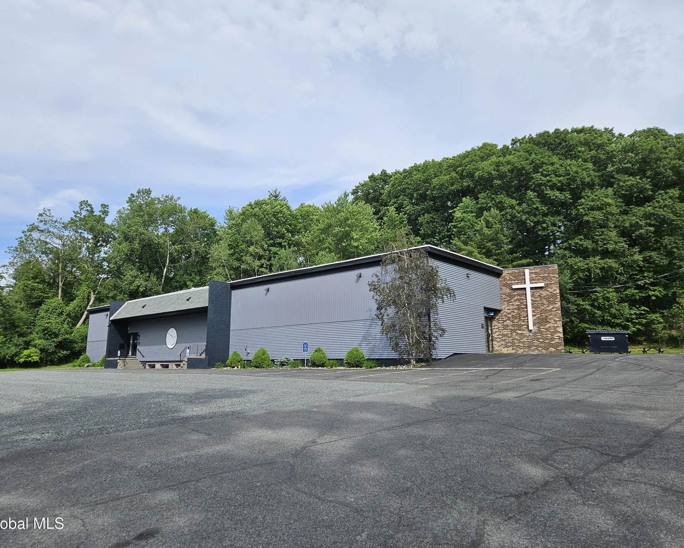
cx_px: 349
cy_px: 274
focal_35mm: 24
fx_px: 486
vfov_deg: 58.8
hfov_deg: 70.3
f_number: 1.8
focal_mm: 5.4
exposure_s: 1/2088
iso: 25
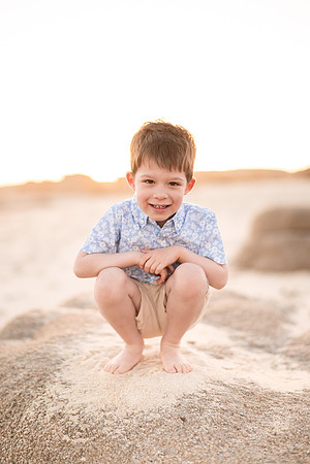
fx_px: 749
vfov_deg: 34.5
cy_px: 232
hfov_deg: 23.4
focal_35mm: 58
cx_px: 155
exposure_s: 1/800
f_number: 1.8
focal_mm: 58
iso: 100
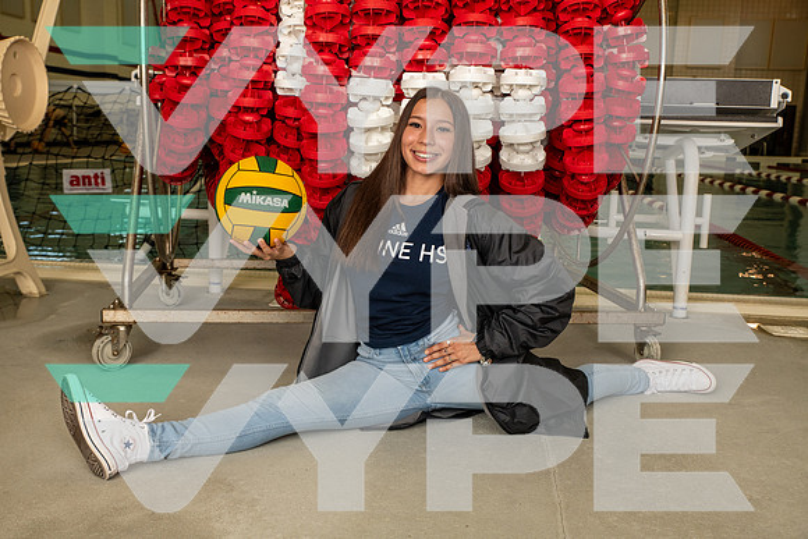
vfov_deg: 33.4
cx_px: 404
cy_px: 270
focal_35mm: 40
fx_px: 898
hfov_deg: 48.4
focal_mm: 40
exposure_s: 1/250
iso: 500
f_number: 7.1
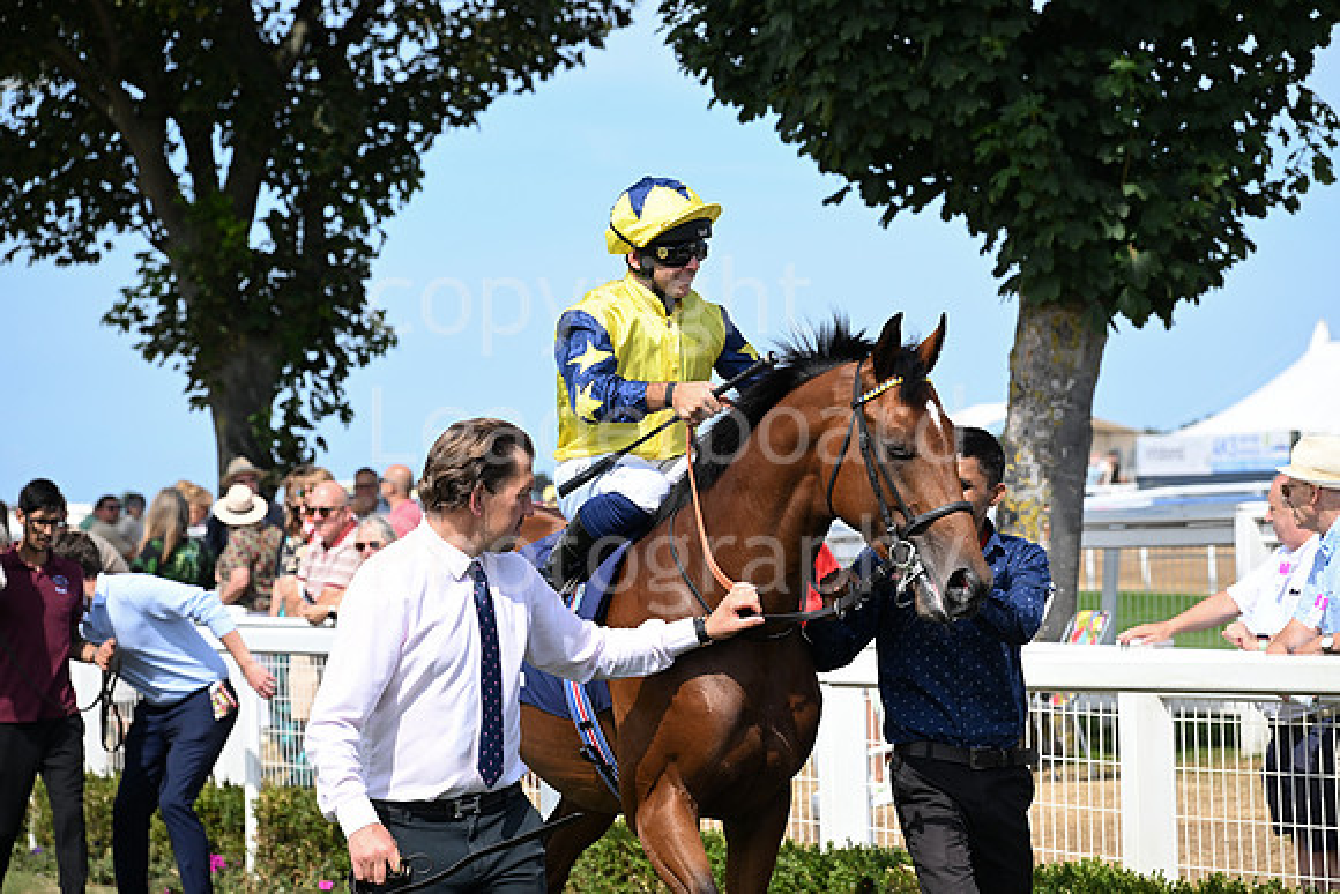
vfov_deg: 11.4
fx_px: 4468
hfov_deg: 17.1
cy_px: 447
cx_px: 670
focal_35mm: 120
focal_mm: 120
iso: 500
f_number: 5.6
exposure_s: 1/2000
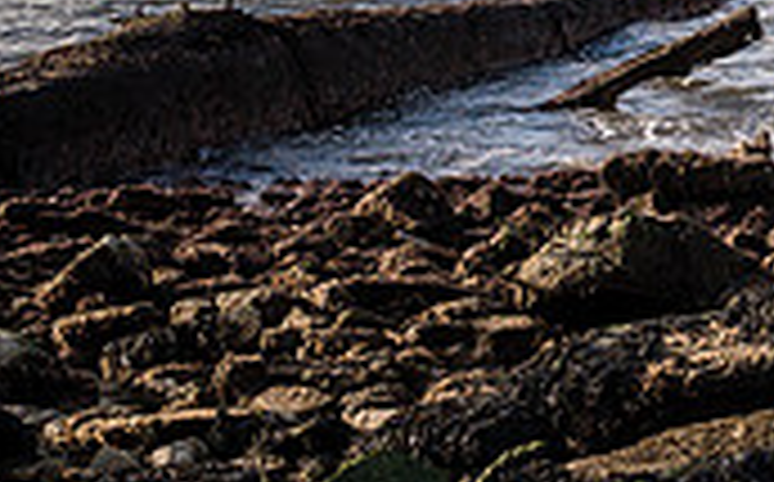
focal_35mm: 122
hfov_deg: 15.3
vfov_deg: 10.3
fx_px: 2570
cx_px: 1287
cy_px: -248
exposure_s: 1/5000
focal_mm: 35
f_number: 4.5
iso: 1000
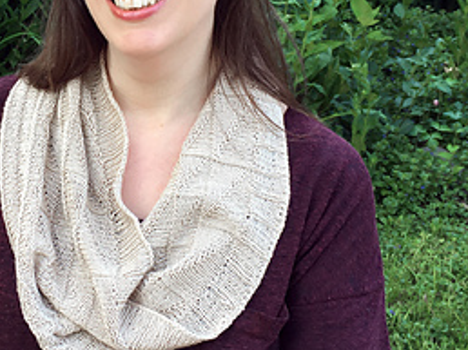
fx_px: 973
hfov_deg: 26.6
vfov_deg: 20.1
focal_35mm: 72
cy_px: 51
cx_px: 94
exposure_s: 1/60
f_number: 2.2
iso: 32
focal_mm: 4.15
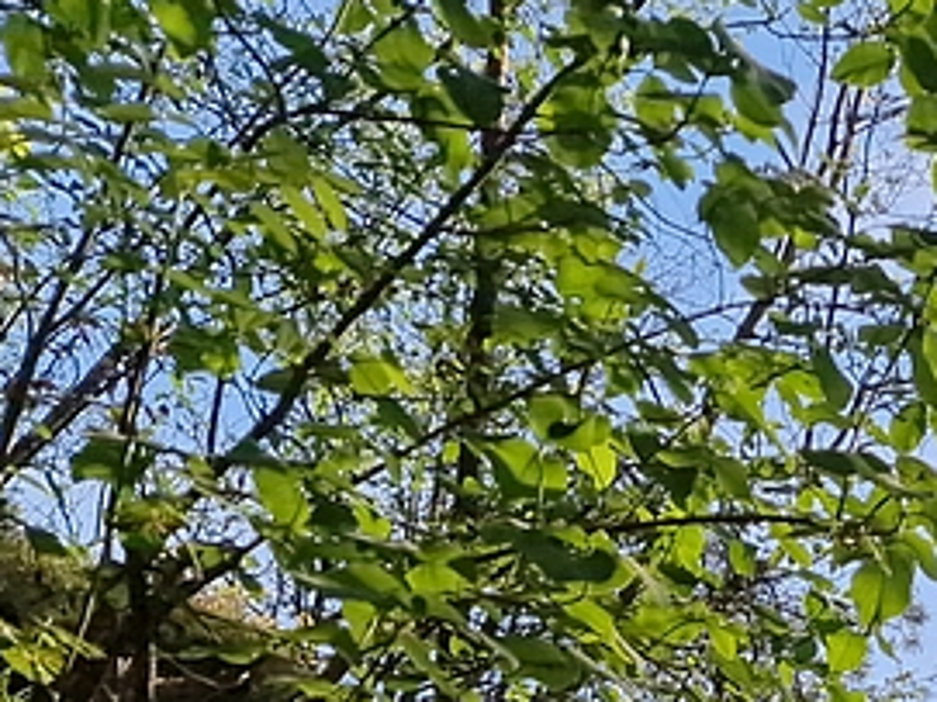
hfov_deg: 20.6
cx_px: 1283
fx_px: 2300
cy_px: 1283
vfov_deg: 15.0
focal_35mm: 85
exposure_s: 1/692
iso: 50
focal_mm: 6.4
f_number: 1.8
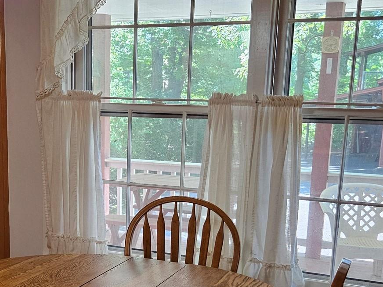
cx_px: 126
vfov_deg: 26.7
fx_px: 597
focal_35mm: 54
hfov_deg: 35.2
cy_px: 208
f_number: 1.8
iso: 400
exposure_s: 1/120
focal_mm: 5.4
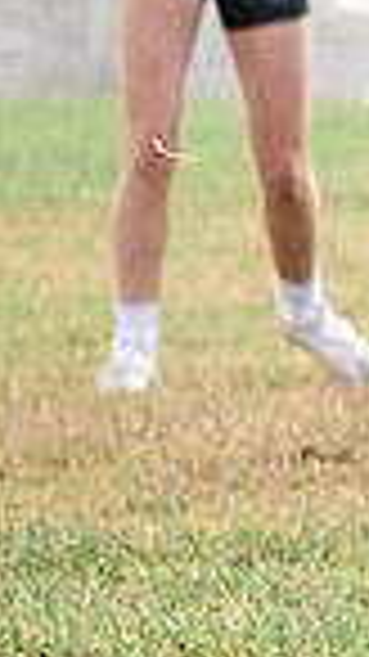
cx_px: 1484
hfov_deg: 1.2
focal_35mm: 999
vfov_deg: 2.2
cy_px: 230
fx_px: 17397
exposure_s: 1/1250
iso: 400
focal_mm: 200
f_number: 4.5
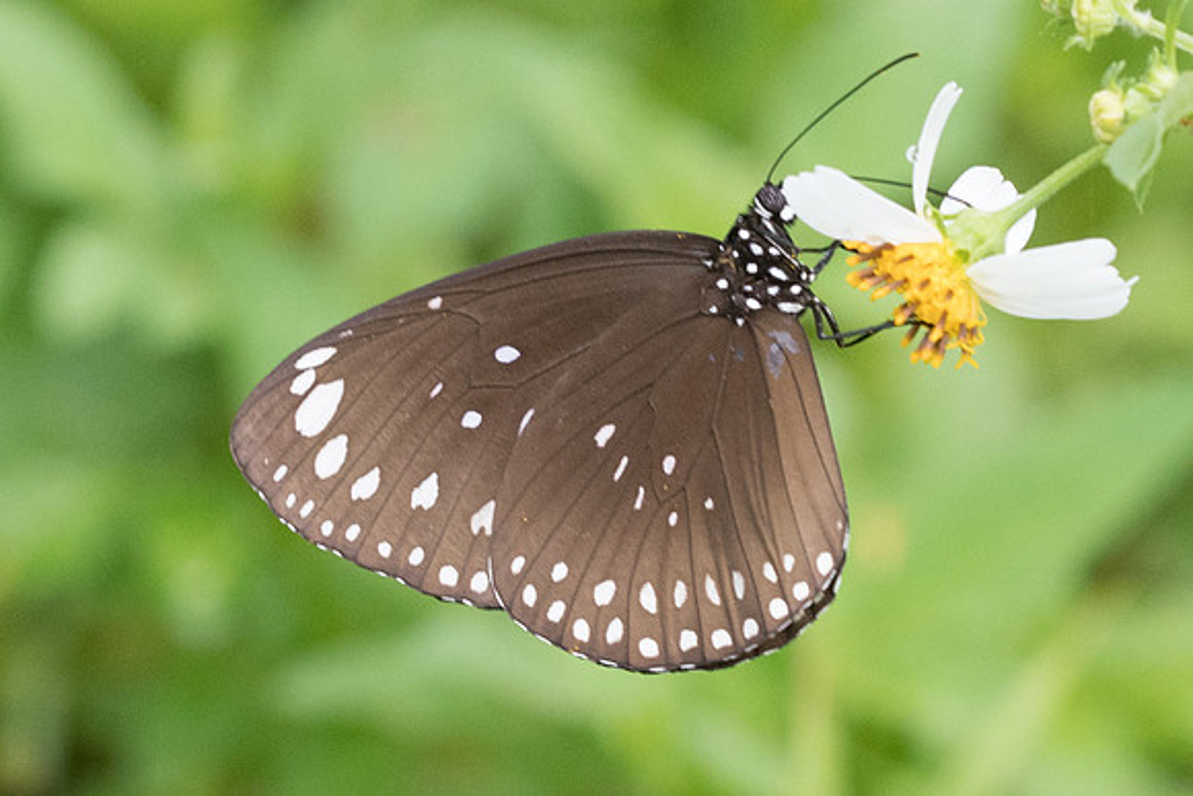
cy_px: 133
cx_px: 596
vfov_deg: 2.0
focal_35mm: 681
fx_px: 22576
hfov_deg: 3.0
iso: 800
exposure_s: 1/320
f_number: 6.3
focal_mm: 150
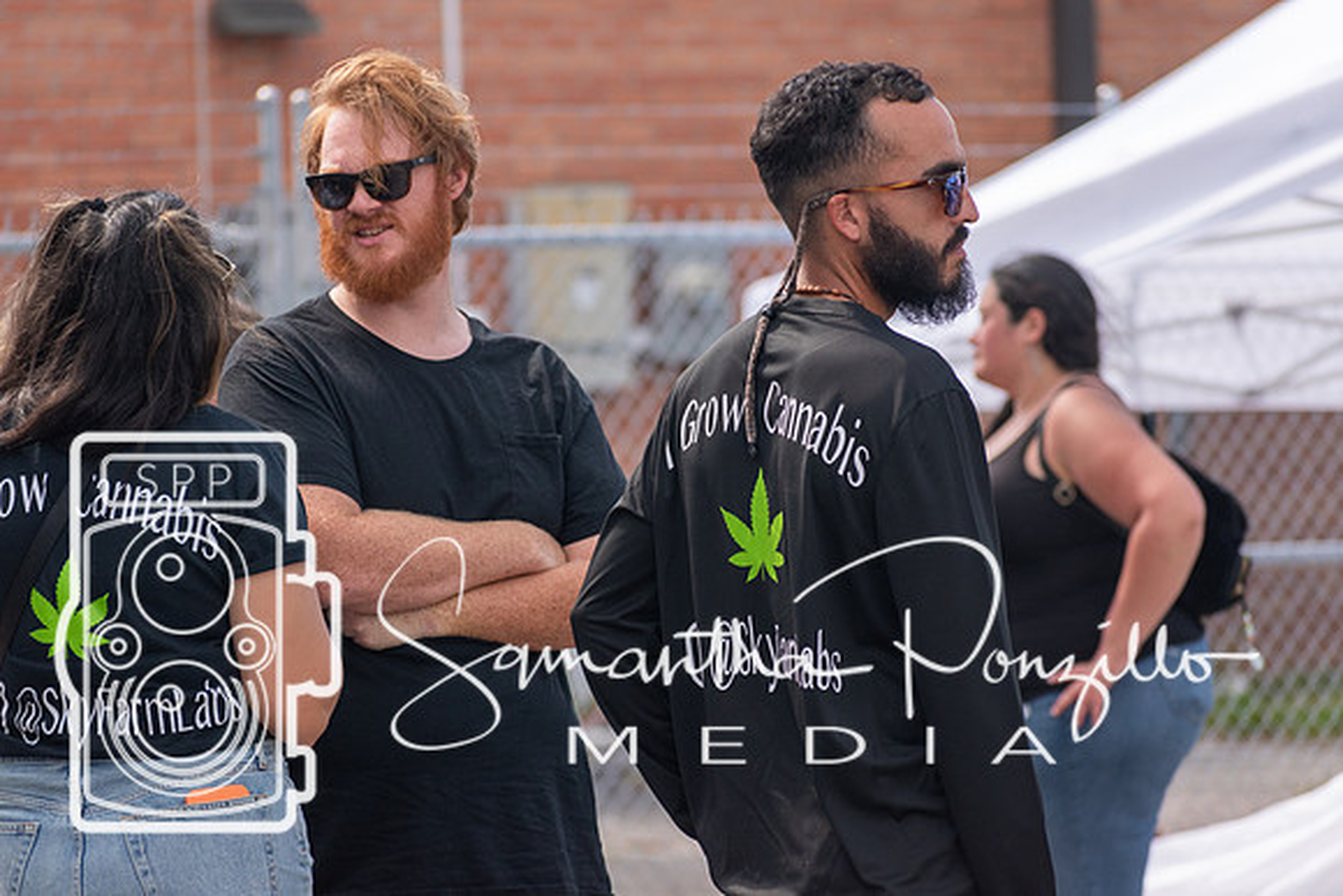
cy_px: 448
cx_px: 672
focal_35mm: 270
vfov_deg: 5.1
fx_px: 10074
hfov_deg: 7.6
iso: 400
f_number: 5.3
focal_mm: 180
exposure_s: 1/1600
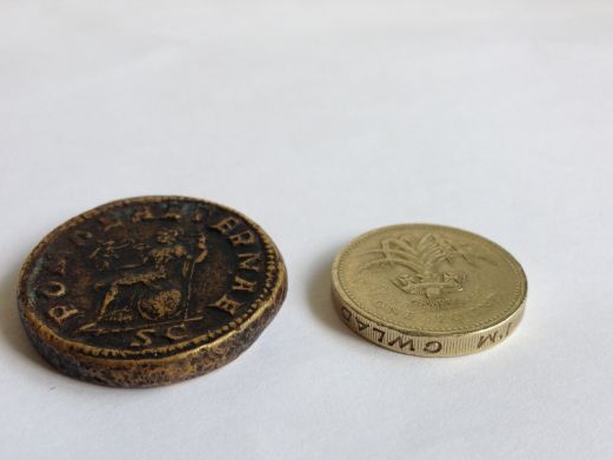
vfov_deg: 37.7
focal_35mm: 38
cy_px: 264
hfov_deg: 49.0
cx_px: 298
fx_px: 673
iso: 50
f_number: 2.4
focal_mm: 4.13
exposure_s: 1/60
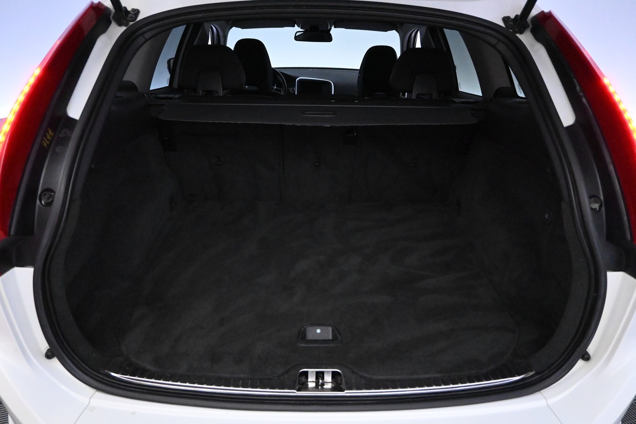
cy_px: 212
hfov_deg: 67.4
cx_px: 318
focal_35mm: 27
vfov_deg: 47.9
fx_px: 477
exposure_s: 1/500
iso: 10000
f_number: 3.5
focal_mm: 18
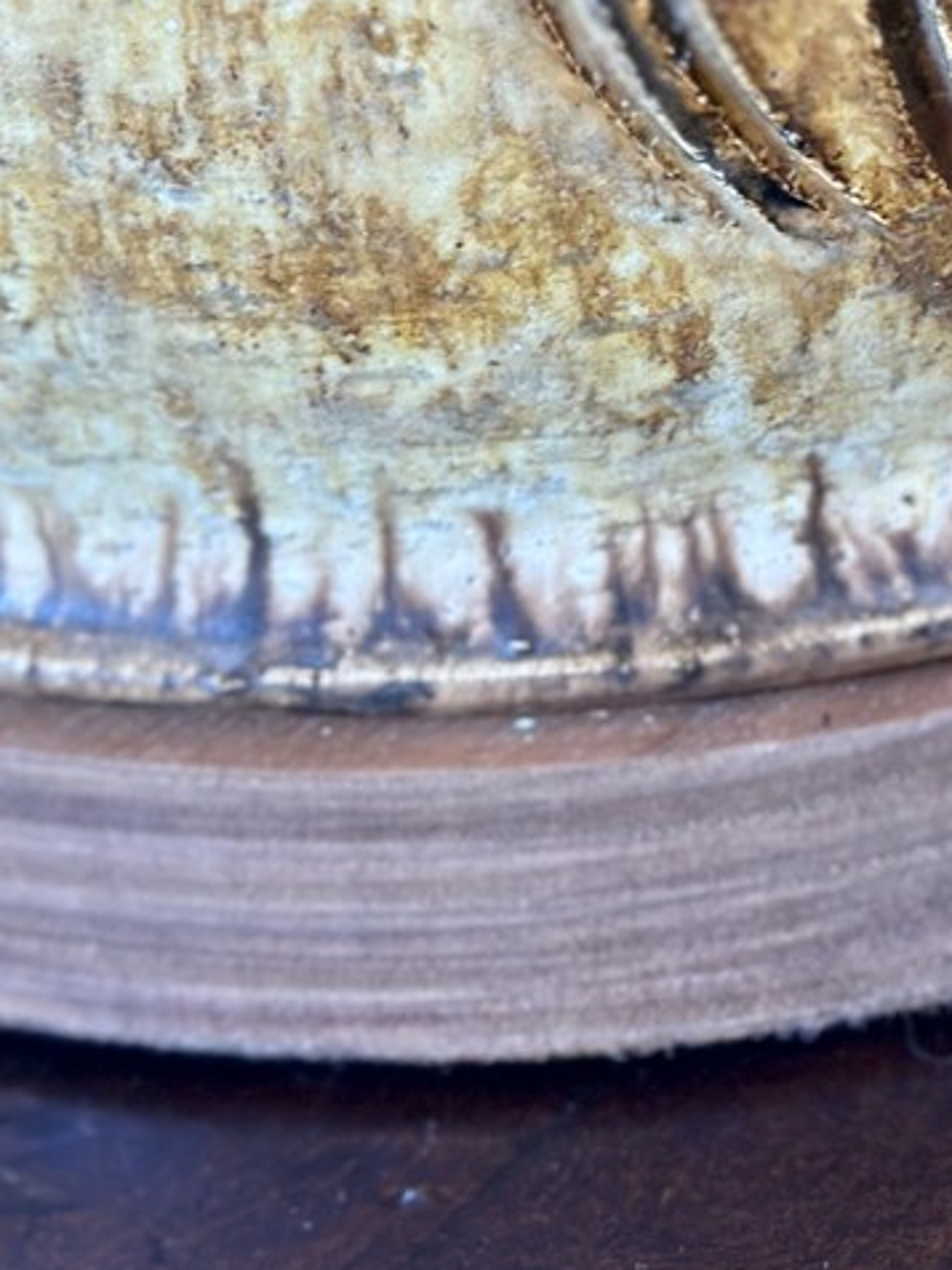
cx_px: 965
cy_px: -88
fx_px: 4437
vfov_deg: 15.9
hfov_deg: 12.1
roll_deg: +0.8
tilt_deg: -31.6
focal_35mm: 121
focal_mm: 6.86
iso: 160
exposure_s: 1/50
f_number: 1.78
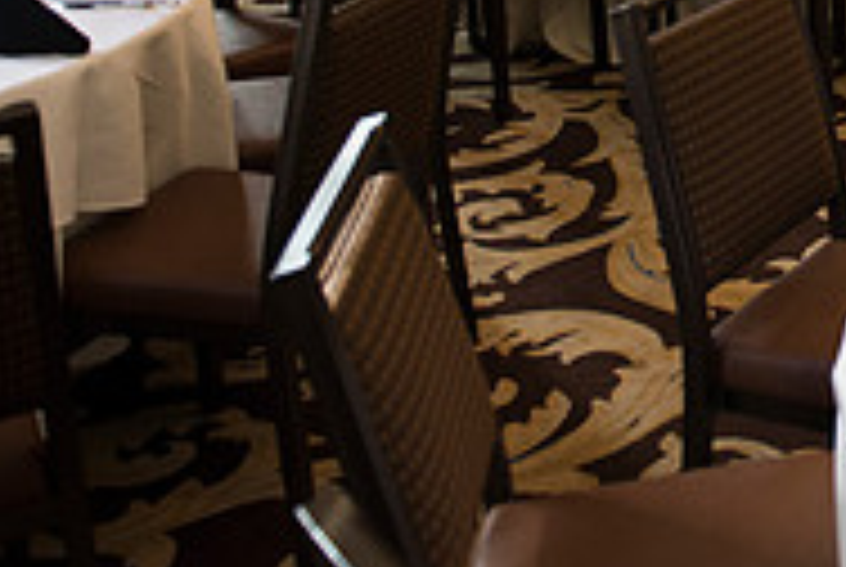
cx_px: 1076
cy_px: -209
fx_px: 1742
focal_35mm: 74
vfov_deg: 17.2
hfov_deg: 24.2
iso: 1000
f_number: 3.2
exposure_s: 1/100
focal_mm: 24
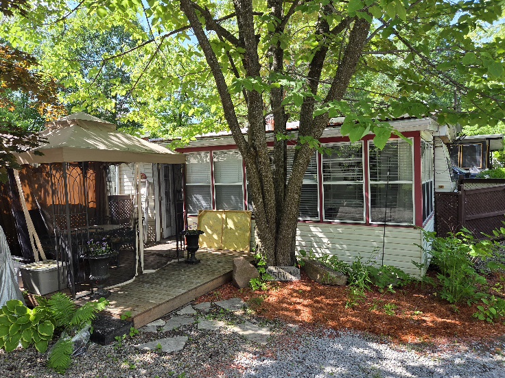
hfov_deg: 69.3
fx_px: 365
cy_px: 201
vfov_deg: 54.8
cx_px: 240
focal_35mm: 25
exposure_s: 1/667
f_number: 1.8
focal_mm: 5.4
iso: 80
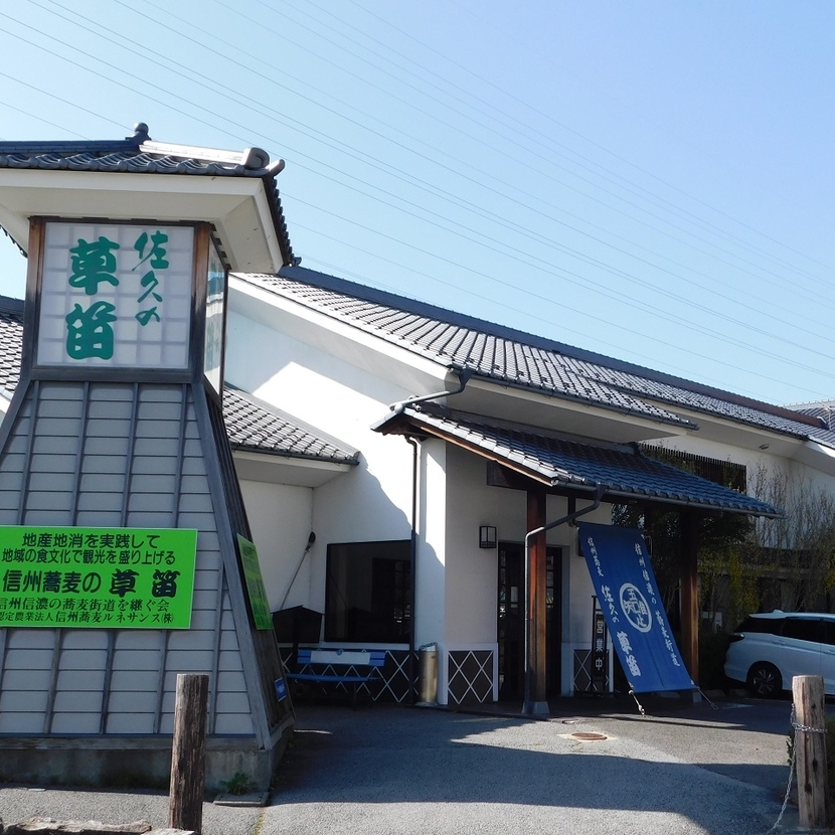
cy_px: 439
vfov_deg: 36.8
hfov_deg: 36.7
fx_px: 1255
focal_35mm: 46
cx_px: 476
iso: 125
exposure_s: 1/800
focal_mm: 6.3
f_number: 3.5
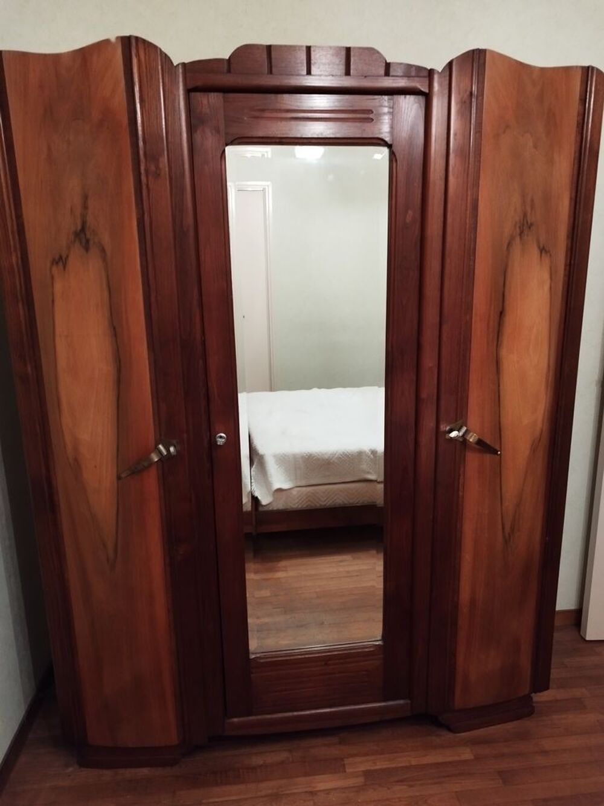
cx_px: 302
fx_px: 582
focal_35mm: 25
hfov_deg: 54.9
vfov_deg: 69.4
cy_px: 403
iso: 1210
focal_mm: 5.95
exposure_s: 1/25
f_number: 1.89
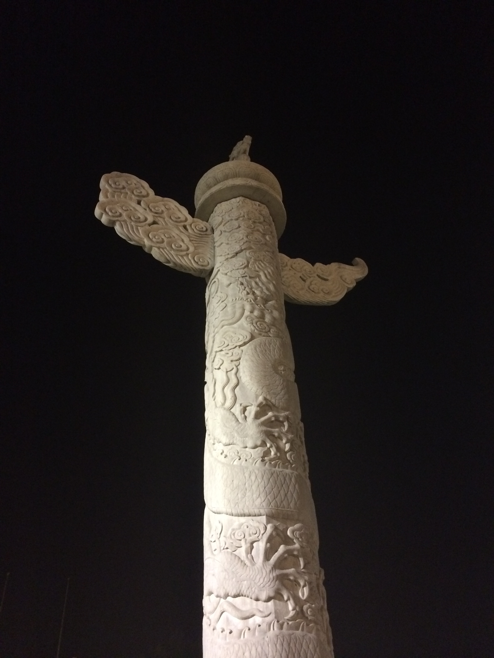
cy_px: 329
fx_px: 571
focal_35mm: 30
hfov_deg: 46.8
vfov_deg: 60.0
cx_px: 247
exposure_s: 1/24
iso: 320
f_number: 2.2
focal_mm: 4.12
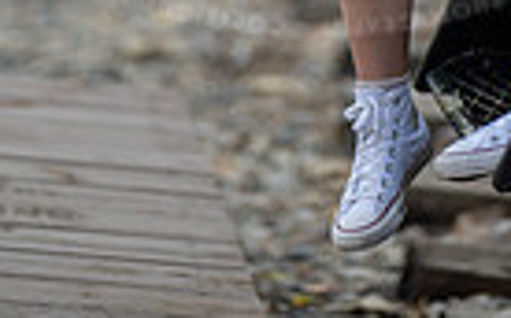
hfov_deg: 7.5
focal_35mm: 282
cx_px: 278
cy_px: -444
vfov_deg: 4.5
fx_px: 3924
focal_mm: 85
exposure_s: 1/640
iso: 125
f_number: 1.2
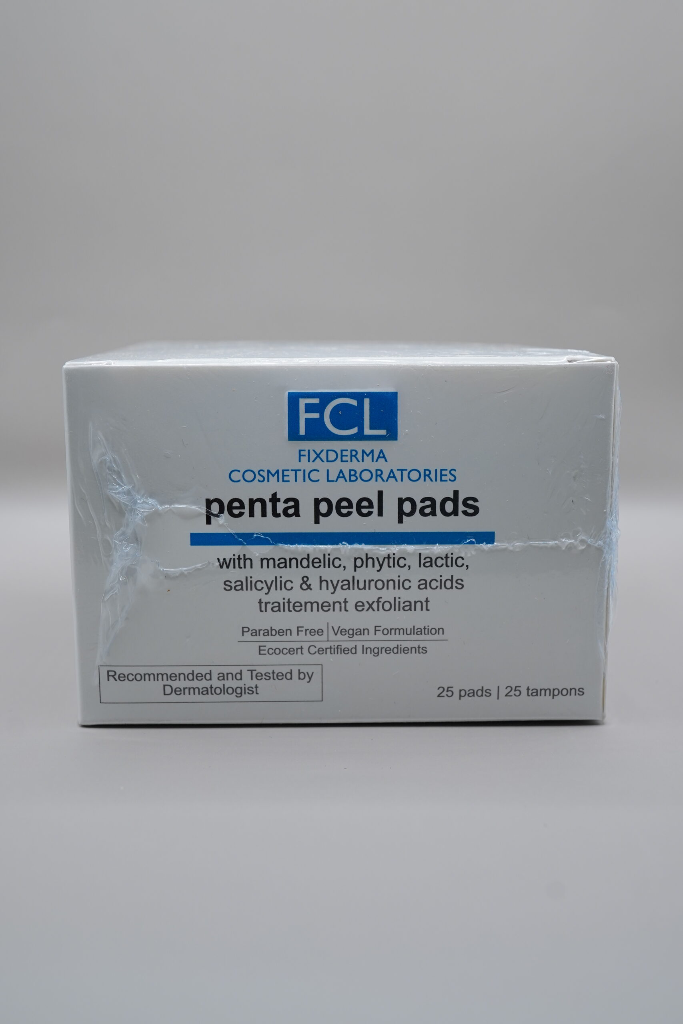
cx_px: 342
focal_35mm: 36
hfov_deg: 36.9
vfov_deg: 53.1
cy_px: 512
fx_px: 1024
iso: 250
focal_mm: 24
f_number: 6.3
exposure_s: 1/80
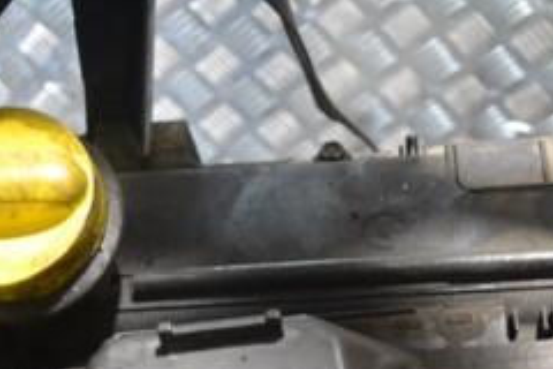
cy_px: 459
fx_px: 1152
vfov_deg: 17.2
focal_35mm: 75
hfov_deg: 26.8
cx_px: 389
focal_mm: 20
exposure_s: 1/60
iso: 3200
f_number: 4
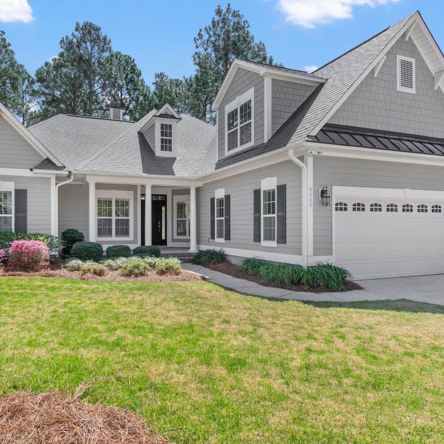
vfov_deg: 65.0
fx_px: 348
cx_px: 183
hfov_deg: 64.6
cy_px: 225
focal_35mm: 24
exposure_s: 1/200
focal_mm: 12
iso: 100
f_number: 7.1
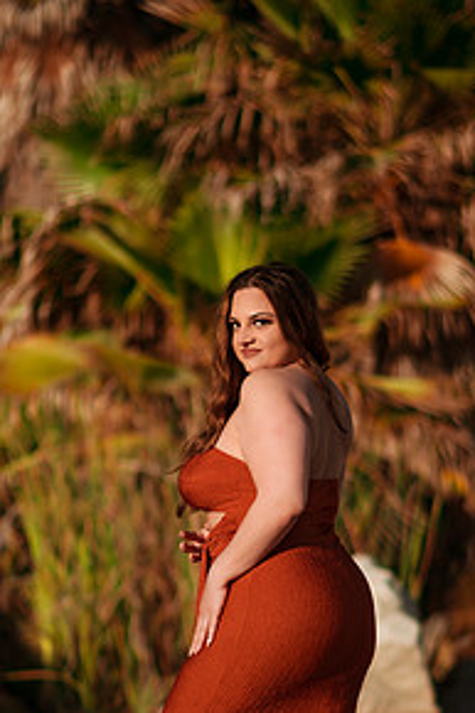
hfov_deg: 15.2
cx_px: 251
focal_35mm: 90
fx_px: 1783
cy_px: 509
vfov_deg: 22.5
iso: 100
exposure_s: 1/8000
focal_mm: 58
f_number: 1.4
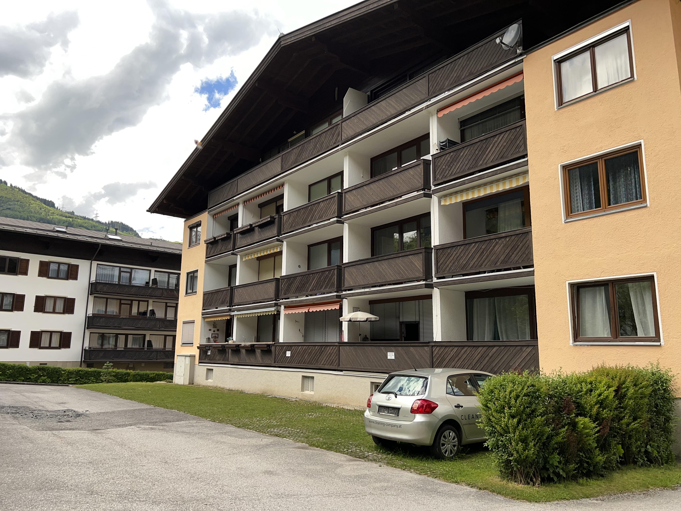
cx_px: 340
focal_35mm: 26
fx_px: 511
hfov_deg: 67.3
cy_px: 256
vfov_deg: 53.1
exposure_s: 1/2353
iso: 32
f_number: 1.5
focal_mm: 5.7
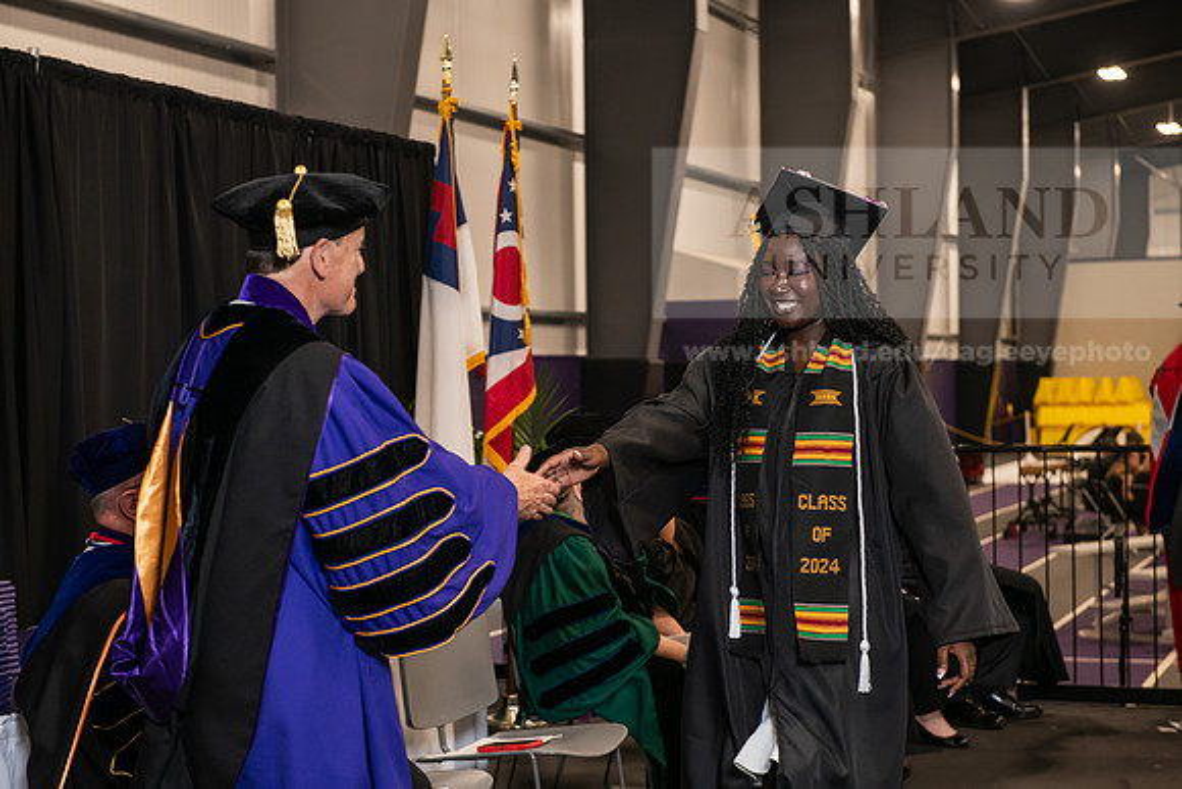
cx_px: 591
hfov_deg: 28.8
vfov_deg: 19.5
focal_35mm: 70
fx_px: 2299
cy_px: 394
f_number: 5
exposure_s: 1/125
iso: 1600
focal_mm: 70
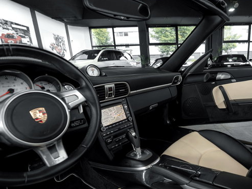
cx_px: 172
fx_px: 160
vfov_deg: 60.6
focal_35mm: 22
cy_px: 112
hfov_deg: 73.6
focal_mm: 14.7
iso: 320
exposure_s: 1/40
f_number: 4
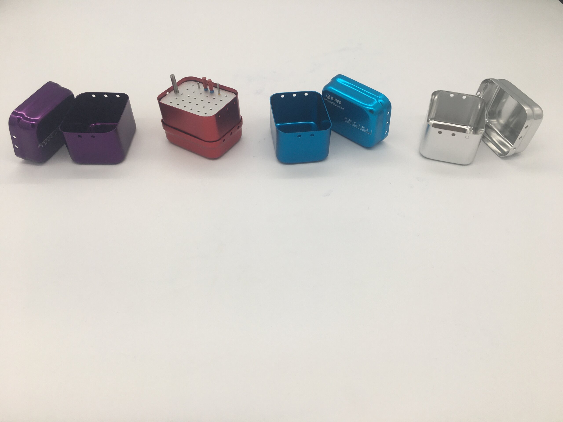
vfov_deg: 48.2
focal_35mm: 29
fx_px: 472
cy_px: 211
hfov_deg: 61.7
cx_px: 282
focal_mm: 4.15
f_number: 2.2
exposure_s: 1/153
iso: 25
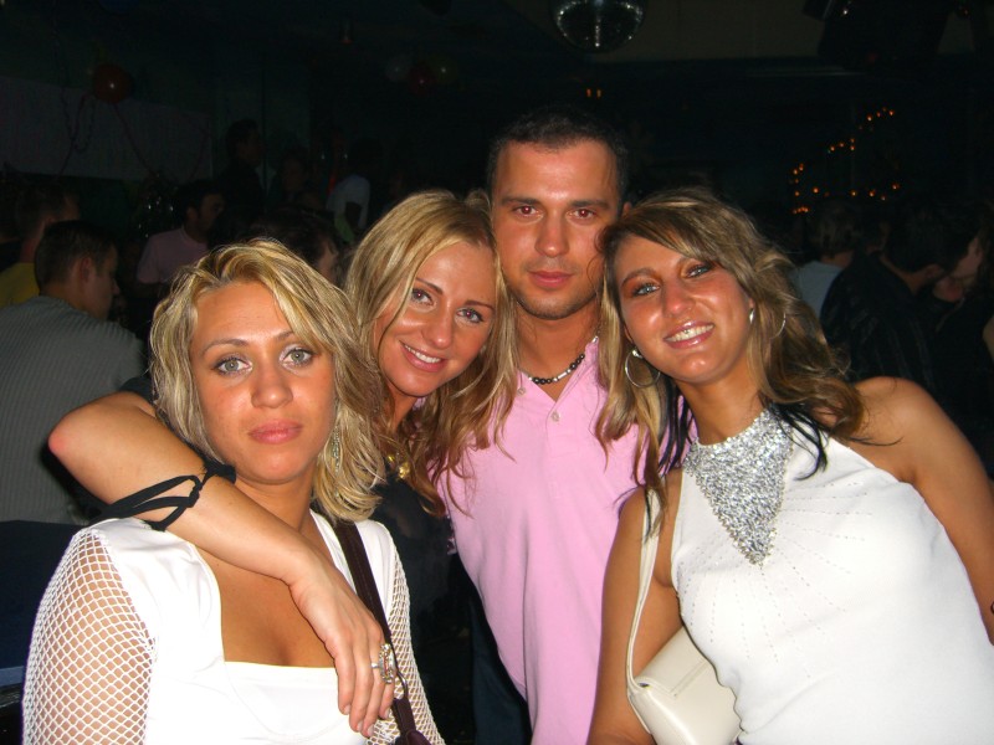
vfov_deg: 37.7
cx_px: 497
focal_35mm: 38
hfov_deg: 49.0
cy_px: 372
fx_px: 1091
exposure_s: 1/60
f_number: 2.8
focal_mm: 7.9
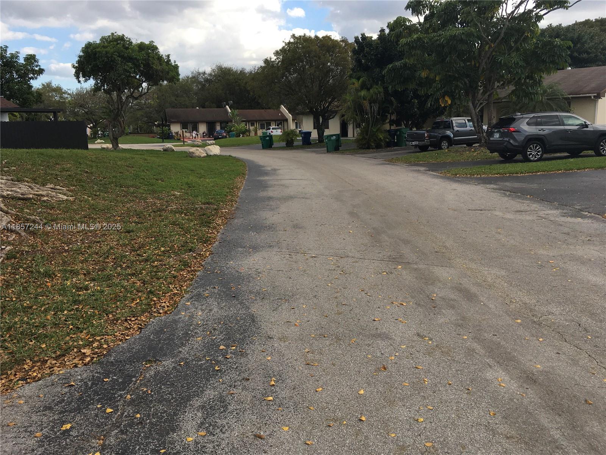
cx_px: 303
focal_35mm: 29
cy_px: 228
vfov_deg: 48.2
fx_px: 508
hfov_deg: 61.7
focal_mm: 4.15
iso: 25
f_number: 2.2
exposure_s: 1/651
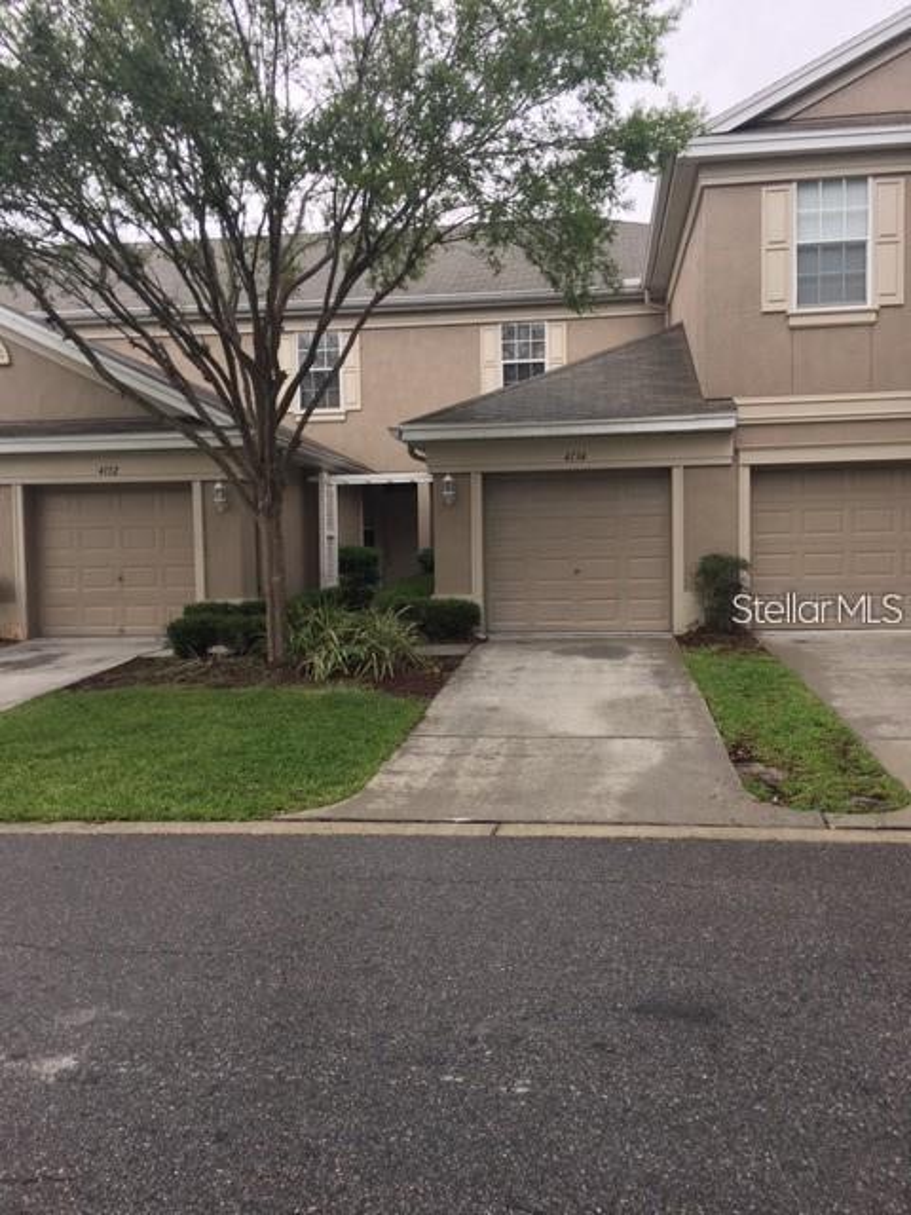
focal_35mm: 29
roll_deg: +1.8
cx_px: 456
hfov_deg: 48.2
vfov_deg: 61.7
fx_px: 1018
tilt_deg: +0.5
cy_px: 608
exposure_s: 1/40
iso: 25
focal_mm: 4.15
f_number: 2.2
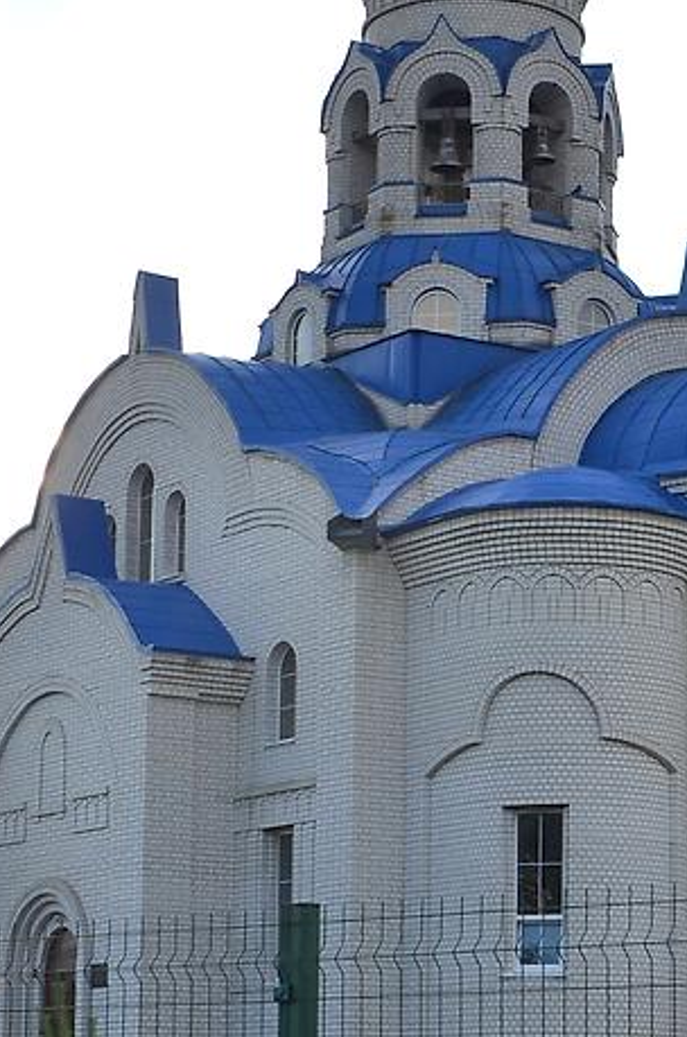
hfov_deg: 13.3
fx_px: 2933
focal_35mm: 102
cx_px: 510
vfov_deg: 20.0
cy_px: 626
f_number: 8
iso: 200
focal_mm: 26
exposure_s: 1/250
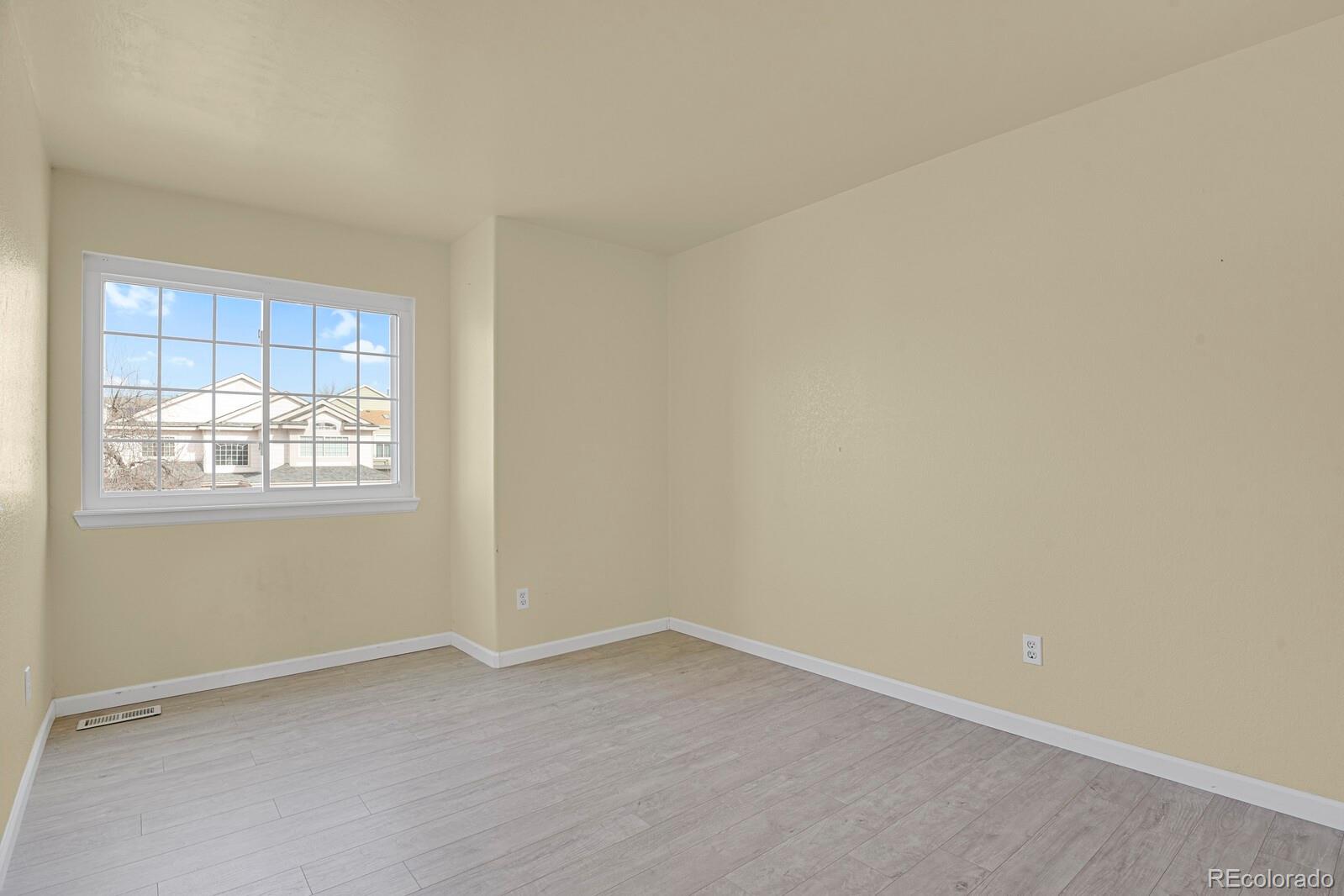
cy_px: 448
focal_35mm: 17
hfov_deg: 93.3
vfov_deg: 70.4
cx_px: 672
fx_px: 635
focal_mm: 17
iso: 250
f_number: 8
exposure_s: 1
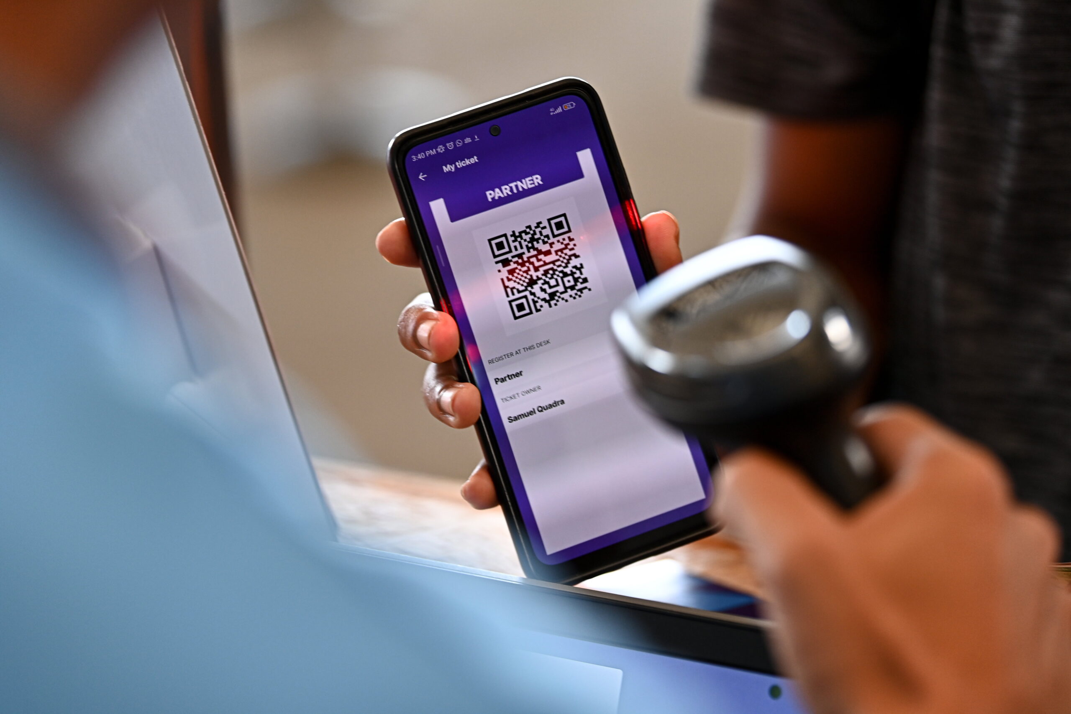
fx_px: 3629
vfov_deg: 11.2
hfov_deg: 16.8
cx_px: 536
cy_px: 357
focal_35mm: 122
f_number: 2.8
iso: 640
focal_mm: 122
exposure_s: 1/100
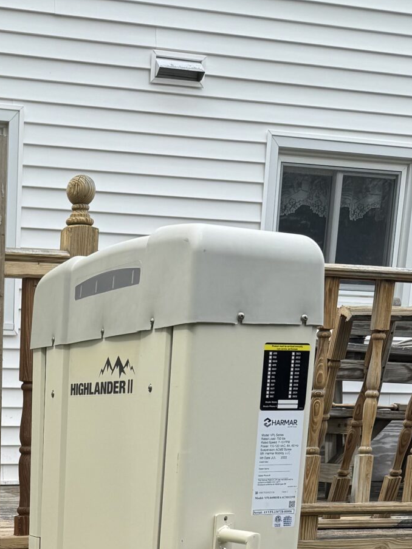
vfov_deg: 24.4
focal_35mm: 68
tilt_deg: -15.7
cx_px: -46
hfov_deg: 20.6
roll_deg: -0.3
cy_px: 740
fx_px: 1079
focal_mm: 6.76
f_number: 1.78
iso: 80
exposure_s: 1/2331
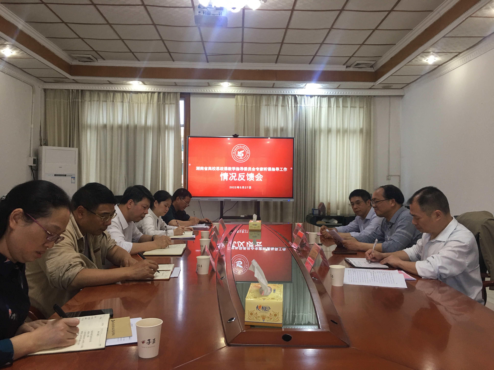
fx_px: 414
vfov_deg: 48.2
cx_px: 247
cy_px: 185
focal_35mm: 29
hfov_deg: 61.7
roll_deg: +0.0
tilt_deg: +1.0
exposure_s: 1/17
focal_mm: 4.15
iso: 64
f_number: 2.2
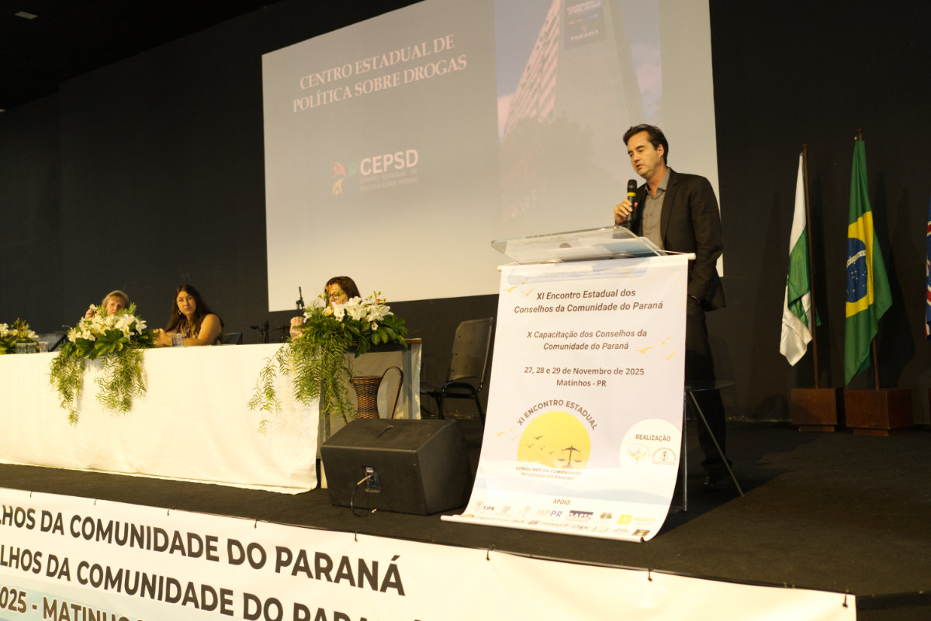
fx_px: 905
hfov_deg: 54.4
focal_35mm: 35
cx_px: 466
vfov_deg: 37.9
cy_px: 310
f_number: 2.8
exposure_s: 1/100
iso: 3200
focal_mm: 35
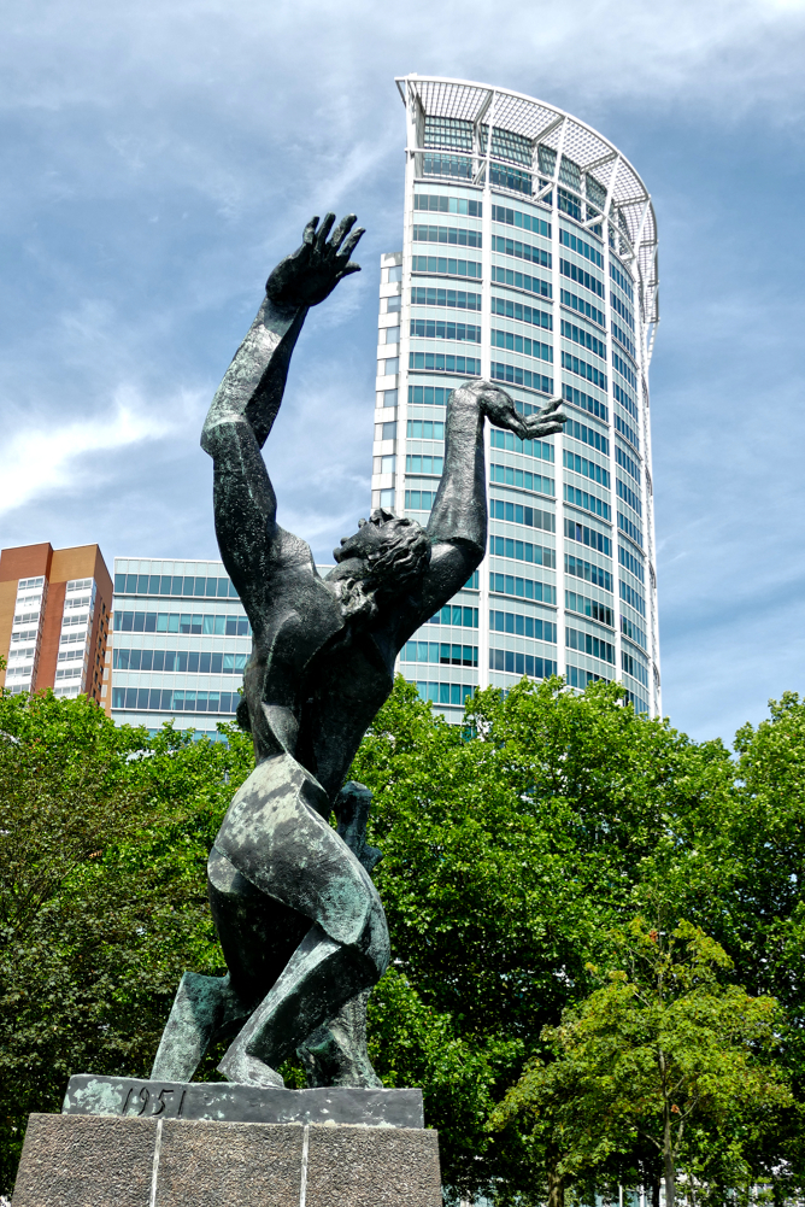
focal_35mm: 45
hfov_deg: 29.9
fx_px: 1508
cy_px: 600
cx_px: 403
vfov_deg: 43.6
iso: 125
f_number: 3.2
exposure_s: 1/1300
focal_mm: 16
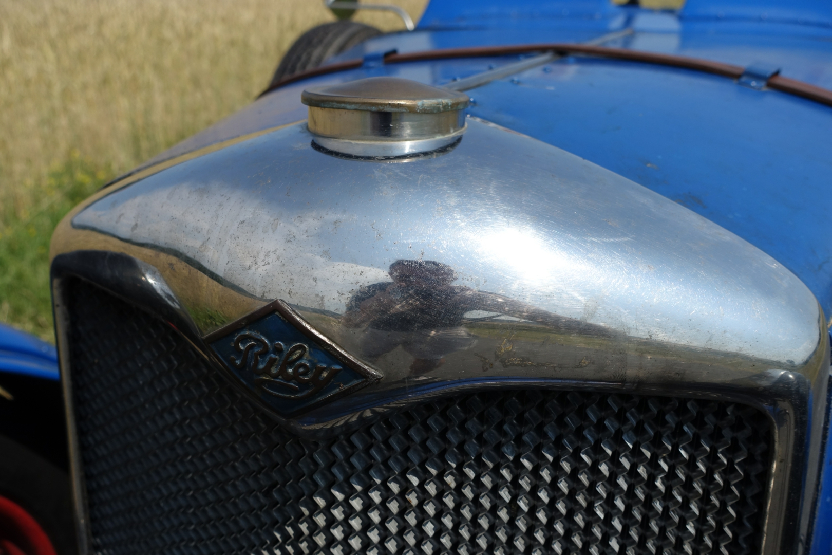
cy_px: 278
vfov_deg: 38.9
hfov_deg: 55.8
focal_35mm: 34
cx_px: 416
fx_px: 786
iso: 125
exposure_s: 1/250
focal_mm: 12.35
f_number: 4
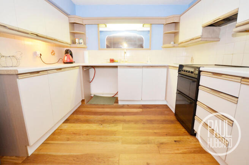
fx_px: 119
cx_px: 124
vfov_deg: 69.4
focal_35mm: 17
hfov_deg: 92.6
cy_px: 82
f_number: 4
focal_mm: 11.5
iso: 800
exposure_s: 1/60
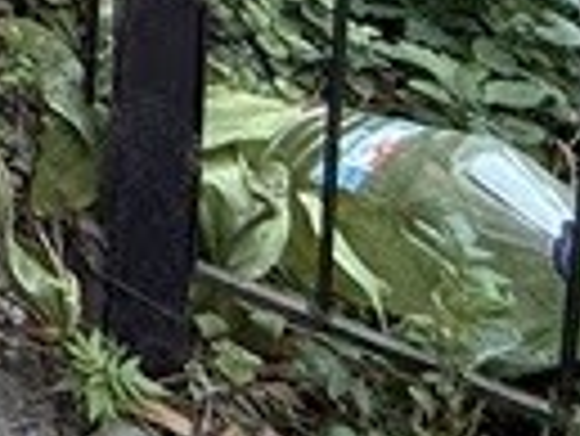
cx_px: -1200
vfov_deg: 9.4
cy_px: -998
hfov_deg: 10.9
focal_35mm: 111
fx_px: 1862
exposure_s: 1/99
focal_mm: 2.22
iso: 80
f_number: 2.2
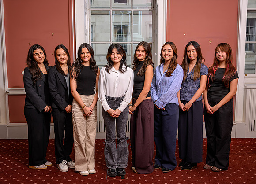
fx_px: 285
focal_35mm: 39
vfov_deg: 35.8
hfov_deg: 48.3
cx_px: 128
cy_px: 92
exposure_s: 1/200
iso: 64
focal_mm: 36
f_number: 4
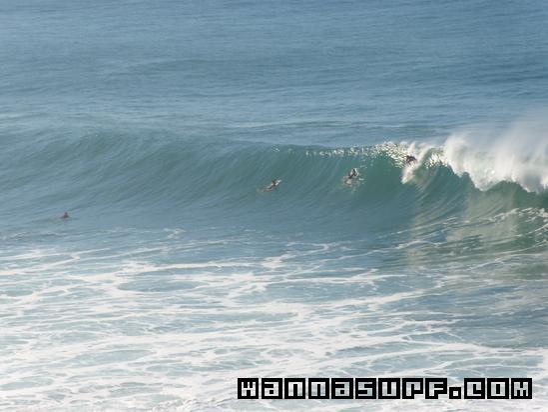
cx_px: 274
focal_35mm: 180
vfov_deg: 8.3
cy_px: 206
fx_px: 2850
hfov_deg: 11.0
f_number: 10.9
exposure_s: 1/160
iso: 80
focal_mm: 32
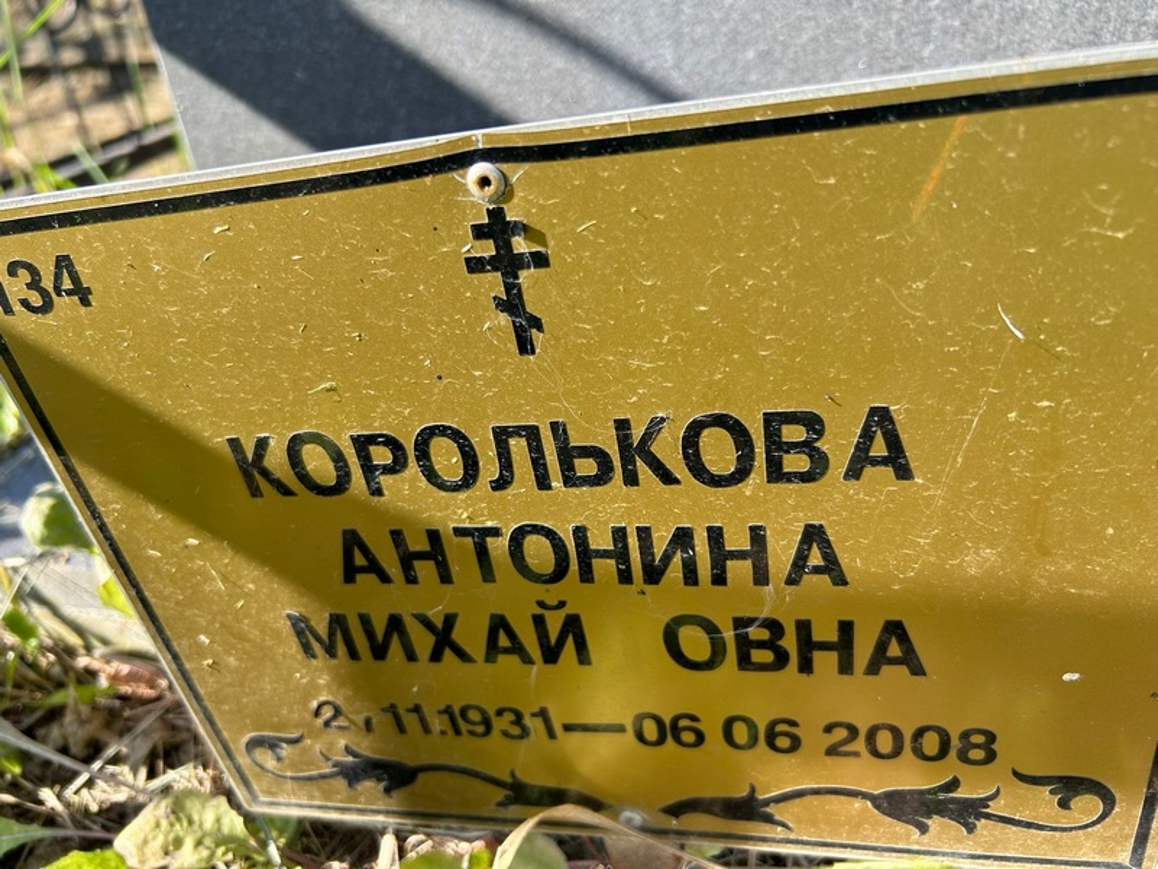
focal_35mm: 26
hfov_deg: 67.3
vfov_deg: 53.1
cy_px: 434
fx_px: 870
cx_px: 579
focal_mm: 5.7
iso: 50
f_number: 1.5
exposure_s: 1/718
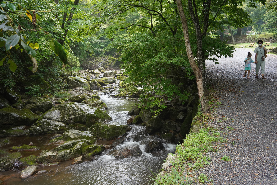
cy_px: 92
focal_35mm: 35
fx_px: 269
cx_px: 138
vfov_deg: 37.9
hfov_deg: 54.4
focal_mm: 35
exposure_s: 1/100
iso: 800
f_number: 9
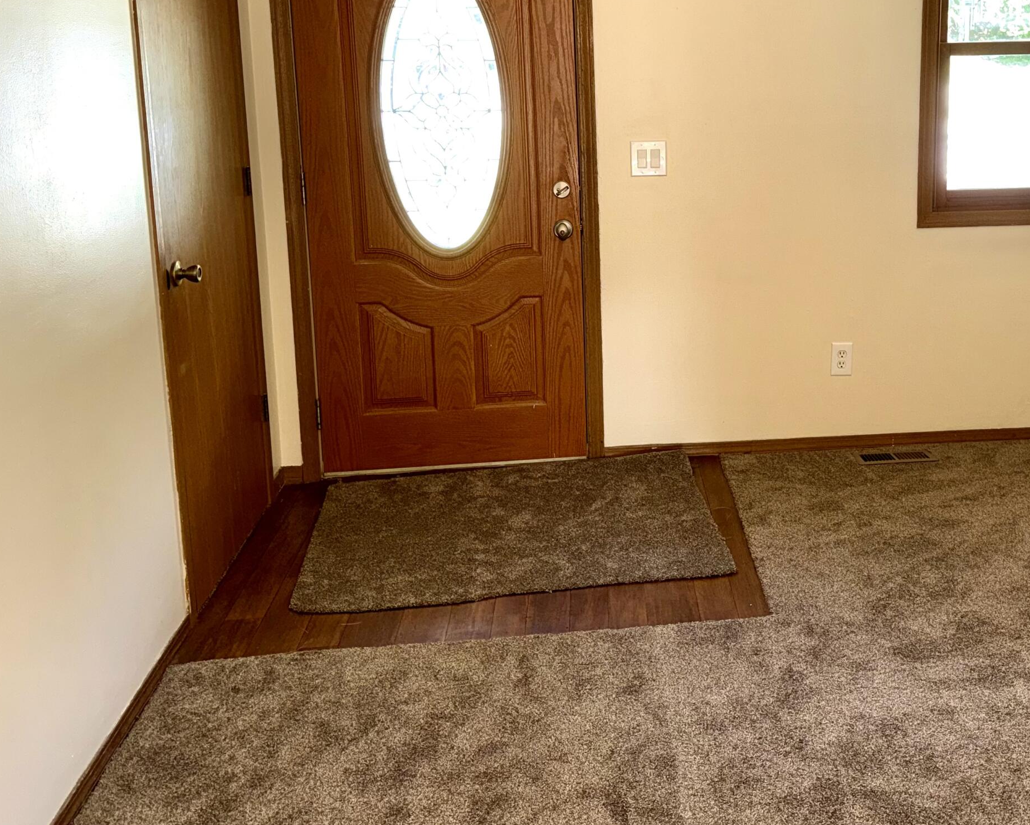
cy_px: 228
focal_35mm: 38
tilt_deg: -10.0
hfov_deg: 46.7
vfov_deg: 38.4
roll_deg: +0.2
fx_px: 1159
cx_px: 731
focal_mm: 6.76
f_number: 1.78
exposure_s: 1/39
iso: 100
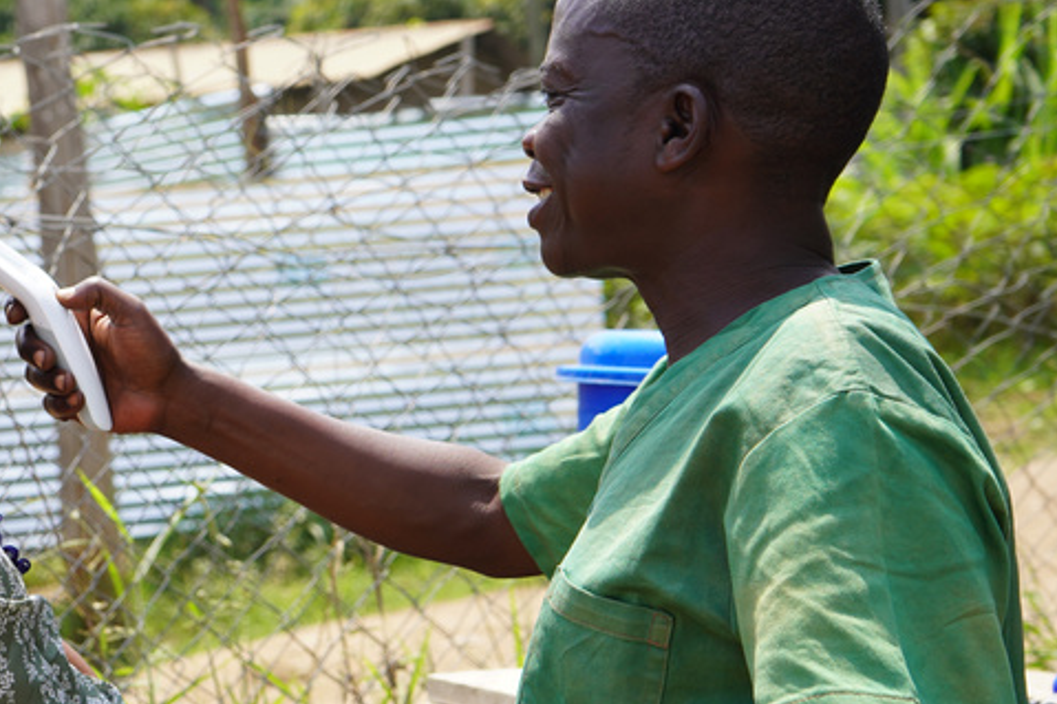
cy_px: 450
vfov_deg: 14.8
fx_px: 2700
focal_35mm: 92
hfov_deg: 21.8
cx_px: 168
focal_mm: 43
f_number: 5
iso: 100
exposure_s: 1/250
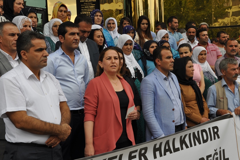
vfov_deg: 26.4
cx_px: 120
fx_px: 340
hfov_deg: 38.9
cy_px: 80
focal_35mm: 51
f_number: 11
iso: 200
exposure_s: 1/125
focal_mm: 34
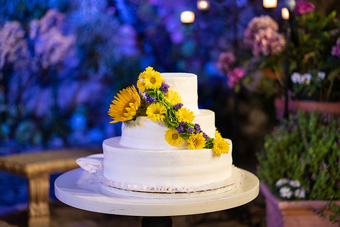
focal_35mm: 55
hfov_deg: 36.2
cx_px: 170
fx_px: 520
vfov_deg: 24.6
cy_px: 114
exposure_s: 1/100
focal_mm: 55
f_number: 2
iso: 2500
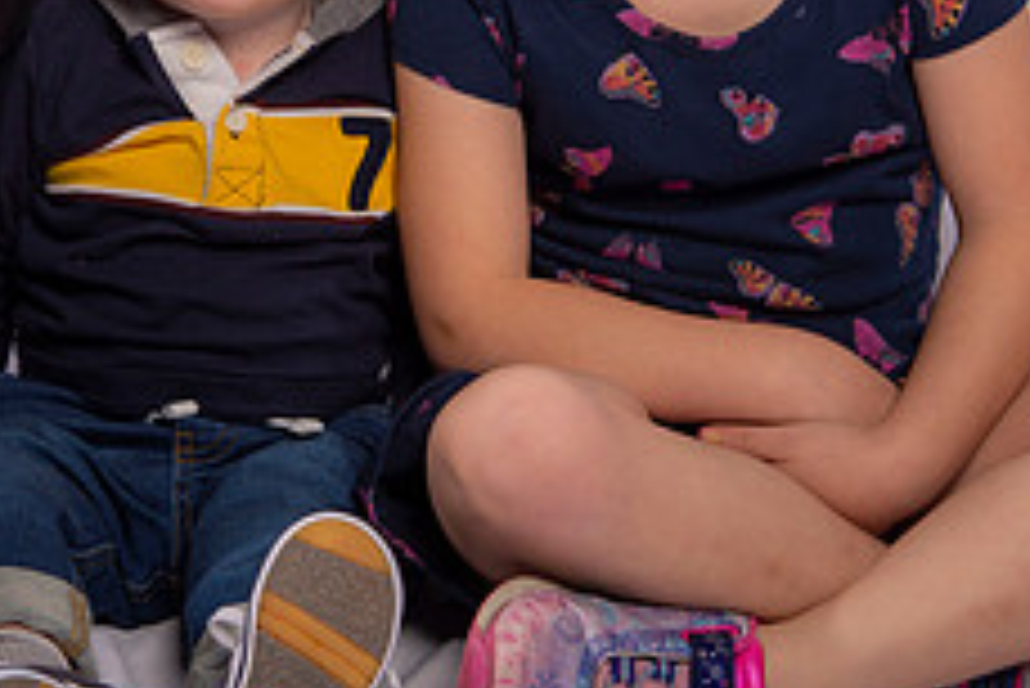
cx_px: 184
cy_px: 70
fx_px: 4781
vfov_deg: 8.2
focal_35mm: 167
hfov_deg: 12.2
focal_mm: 66
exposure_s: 1/160
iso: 125
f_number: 5
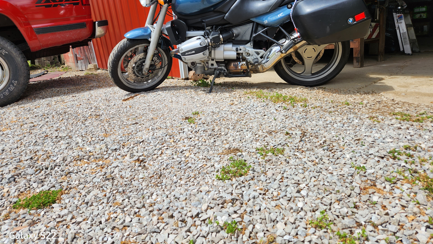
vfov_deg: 44.1
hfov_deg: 71.9
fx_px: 299
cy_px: 94
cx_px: 213
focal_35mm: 26
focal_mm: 5.4
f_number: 1.8
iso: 20
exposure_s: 1/807
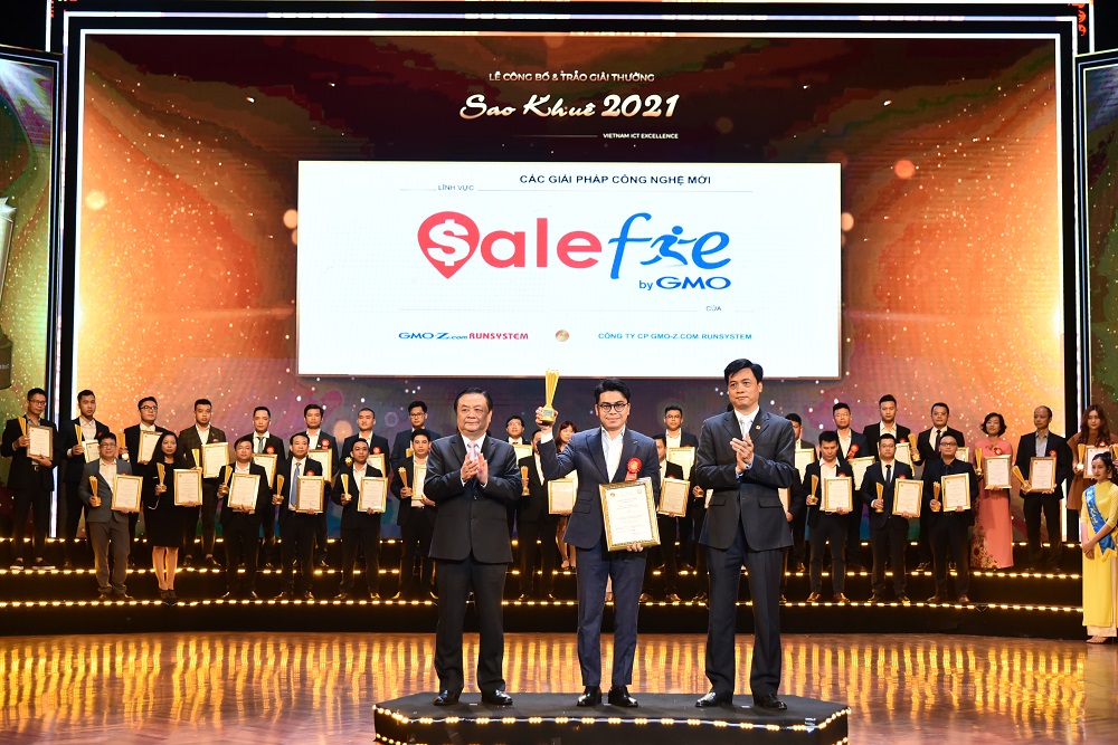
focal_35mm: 62
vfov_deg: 21.9
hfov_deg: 32.4
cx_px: 559
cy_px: 372
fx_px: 1926
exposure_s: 1/160
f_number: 4
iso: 800
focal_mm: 62
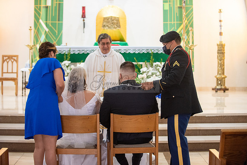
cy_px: 83
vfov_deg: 18.9
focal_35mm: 72
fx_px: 495
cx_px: 126
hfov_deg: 28.0
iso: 2000
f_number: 2.8
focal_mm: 70
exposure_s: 1/160
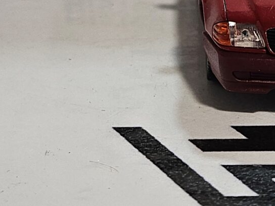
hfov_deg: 17.3
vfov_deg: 13.0
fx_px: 898
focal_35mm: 113
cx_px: 198
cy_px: 13
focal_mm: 5
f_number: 1.8
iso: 100
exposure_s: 1/100
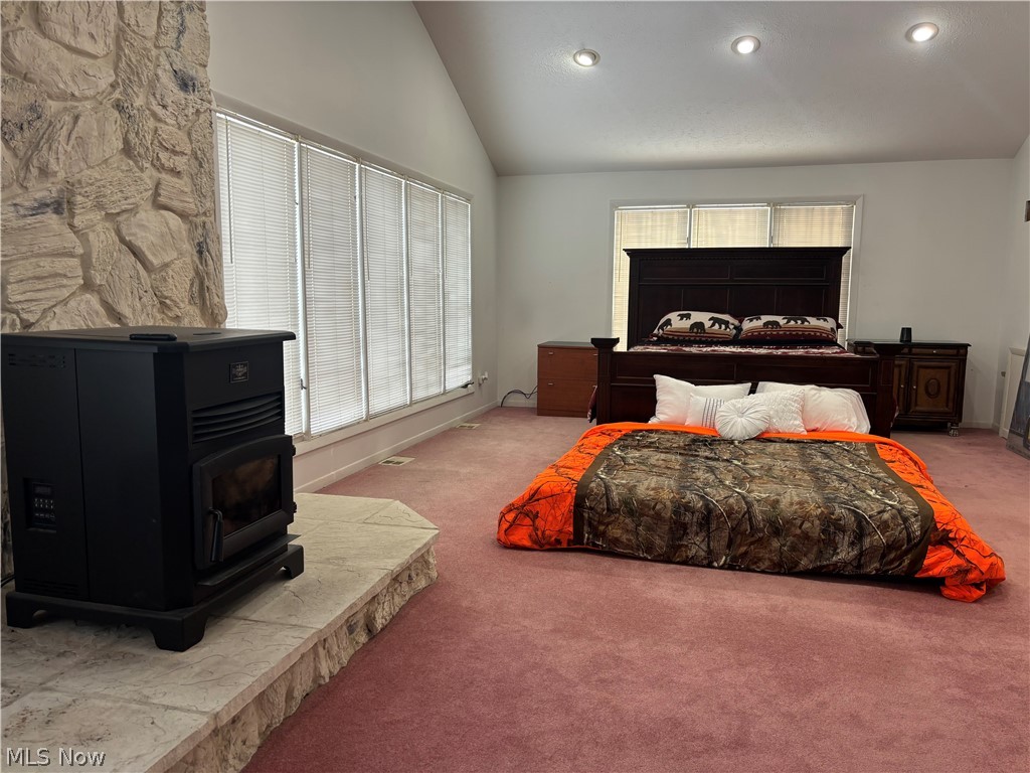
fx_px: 774
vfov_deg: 53.1
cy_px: 386
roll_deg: -0.7
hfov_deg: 67.3
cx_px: 515
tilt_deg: -6.6
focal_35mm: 26
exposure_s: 1/60
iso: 80
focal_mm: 5.96
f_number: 1.6
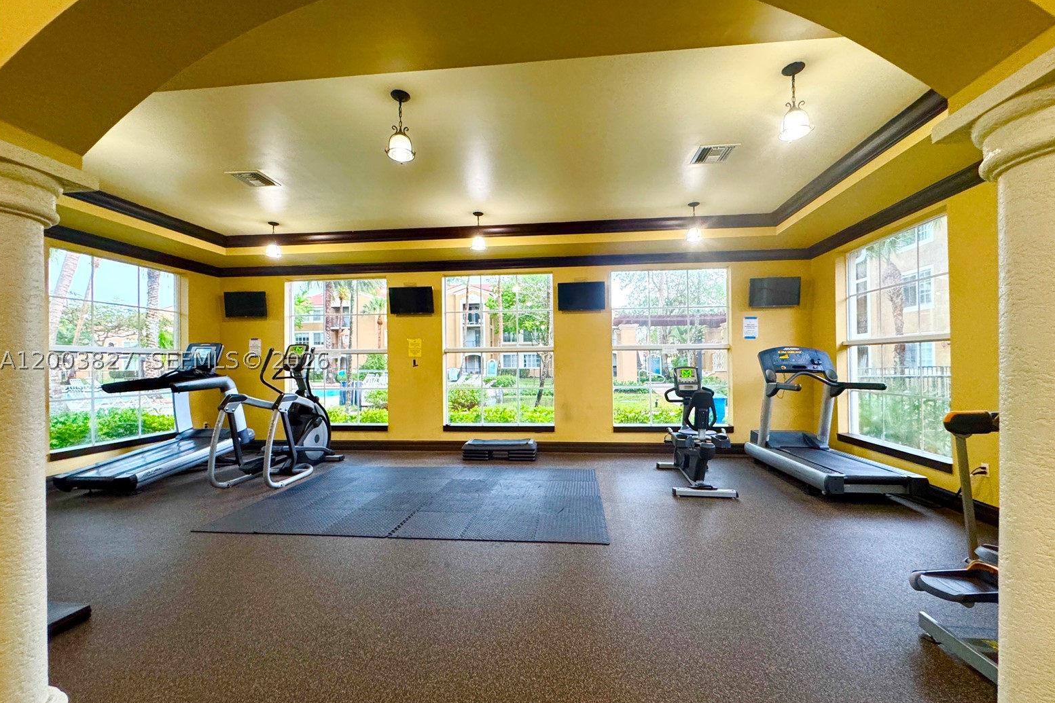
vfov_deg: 77.3
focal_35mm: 15
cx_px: 537
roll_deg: +0.3
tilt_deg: +1.8
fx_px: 440
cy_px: 360
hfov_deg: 100.4
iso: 400
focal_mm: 2.22
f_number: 2.2
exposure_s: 1/60
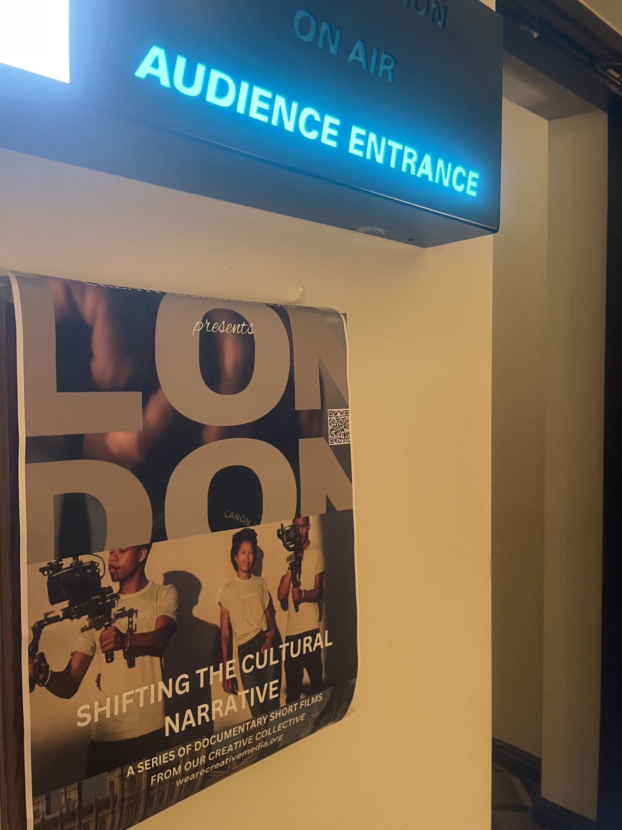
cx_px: 311
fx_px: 623
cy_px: 415
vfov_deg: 67.3
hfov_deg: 53.1
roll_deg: +0.7
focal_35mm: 26
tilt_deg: -3.2
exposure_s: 1/25
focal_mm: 4.2
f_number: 1.6
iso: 500
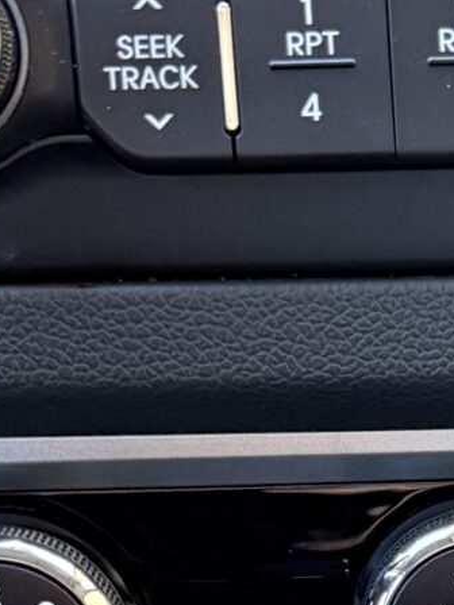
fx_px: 2396
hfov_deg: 10.5
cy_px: 1036
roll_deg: -0.5
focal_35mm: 137
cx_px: 654
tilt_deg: -42.4
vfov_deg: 13.2
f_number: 1.78
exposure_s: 1/60
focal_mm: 6.76
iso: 640
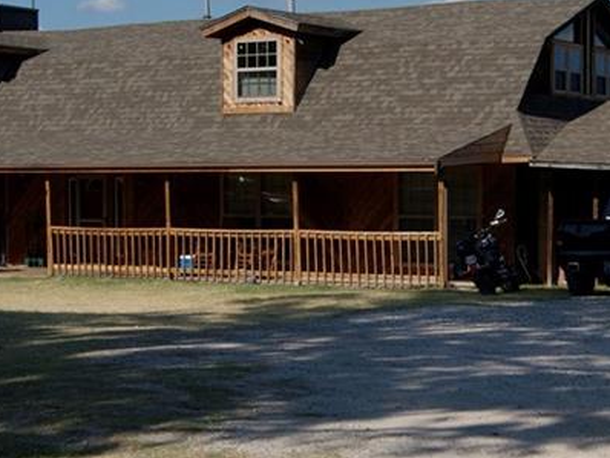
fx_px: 1569
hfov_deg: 21.9
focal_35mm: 89
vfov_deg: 16.6
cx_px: 432
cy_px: 274
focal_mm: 24
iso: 100
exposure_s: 1/320
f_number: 11
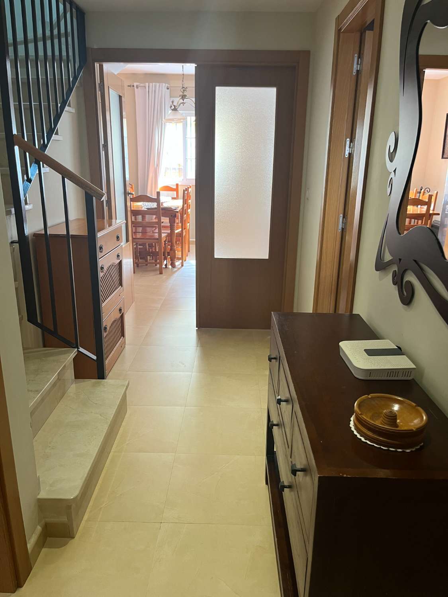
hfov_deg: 53.1
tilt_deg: -16.3
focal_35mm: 26
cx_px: 224
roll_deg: -1.0
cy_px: 298
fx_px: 449
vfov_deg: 67.3
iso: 100
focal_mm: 5.1
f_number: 1.6
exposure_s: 1/50
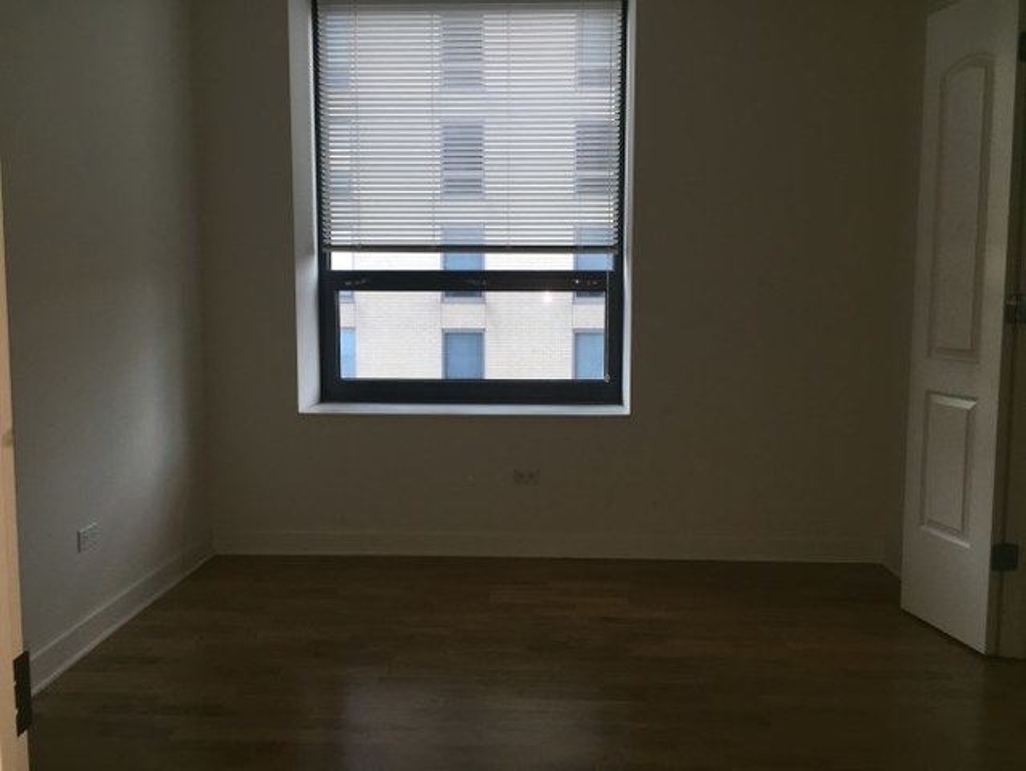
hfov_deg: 61.6
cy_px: 386
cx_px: 513
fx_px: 860
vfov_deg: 48.3
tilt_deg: -5.6
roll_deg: -0.9
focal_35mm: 29
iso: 50
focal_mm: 4.15
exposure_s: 1/30
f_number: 2.2
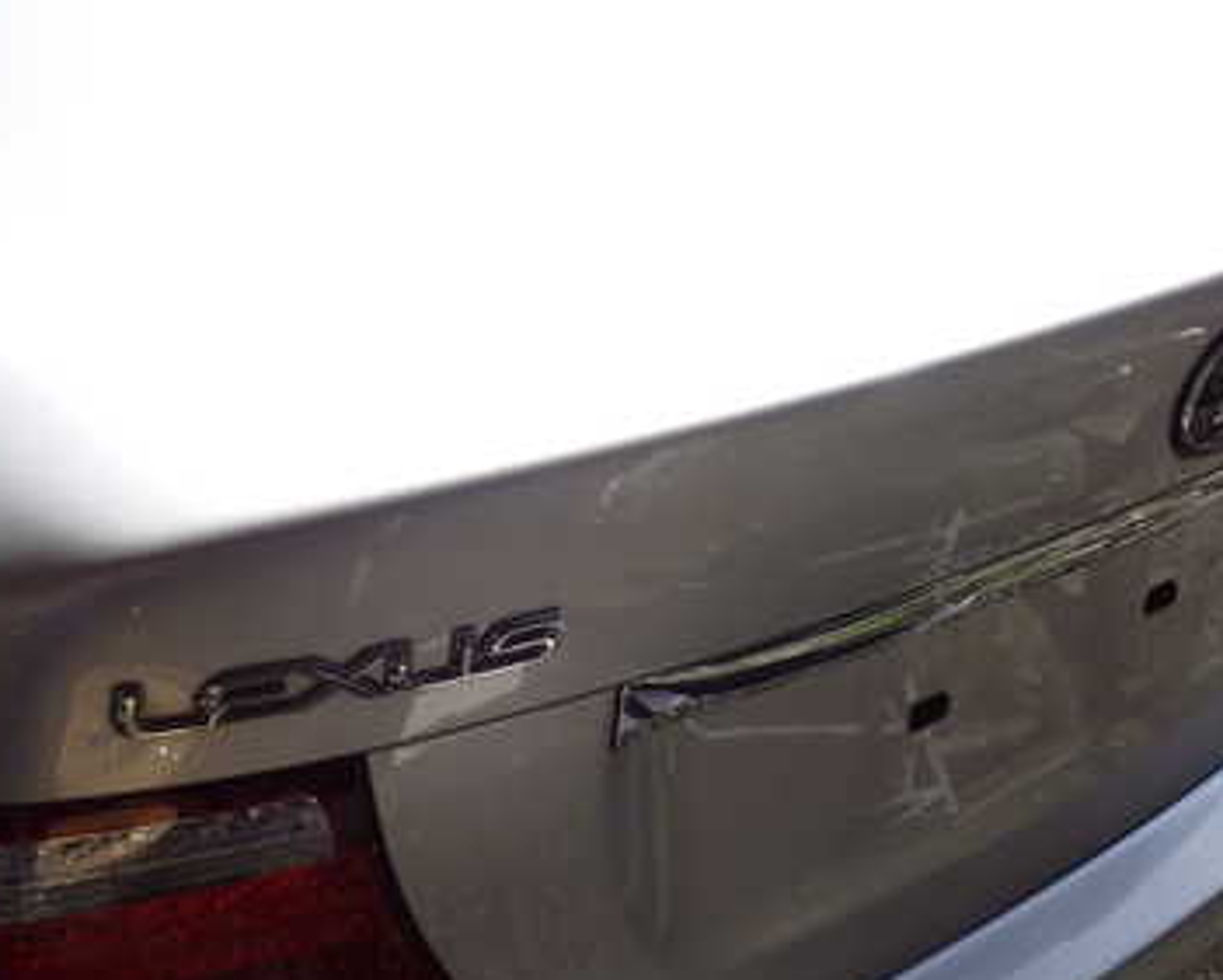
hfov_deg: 36.9
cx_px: 387
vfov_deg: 30.3
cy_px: 471
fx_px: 1810
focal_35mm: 50
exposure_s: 1/1000
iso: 100
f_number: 3.2
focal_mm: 5.4
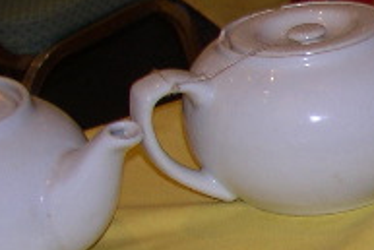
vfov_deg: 8.3
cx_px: 682
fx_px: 1705
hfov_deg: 11.6
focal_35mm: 164
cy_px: 264
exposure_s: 1/30
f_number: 7.6
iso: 100
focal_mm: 8
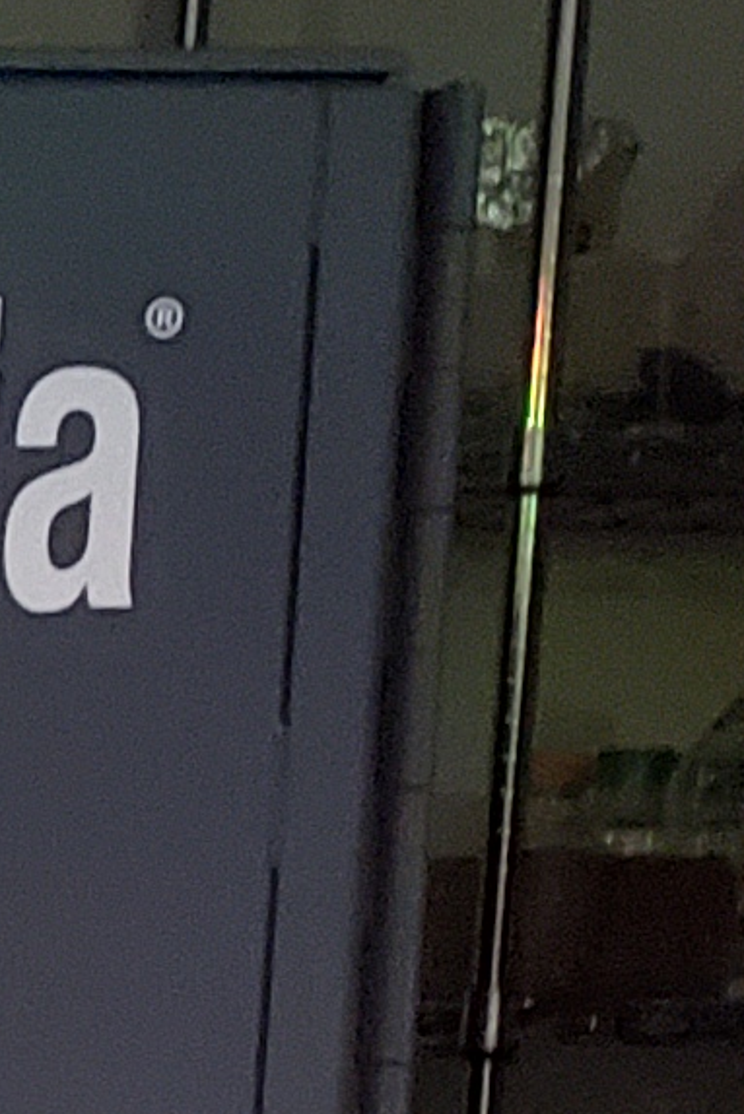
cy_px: 1622
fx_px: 5886
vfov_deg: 10.5
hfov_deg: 5.4
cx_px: -3077
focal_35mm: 190
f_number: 1.5
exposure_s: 1/10
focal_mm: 4.3
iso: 500
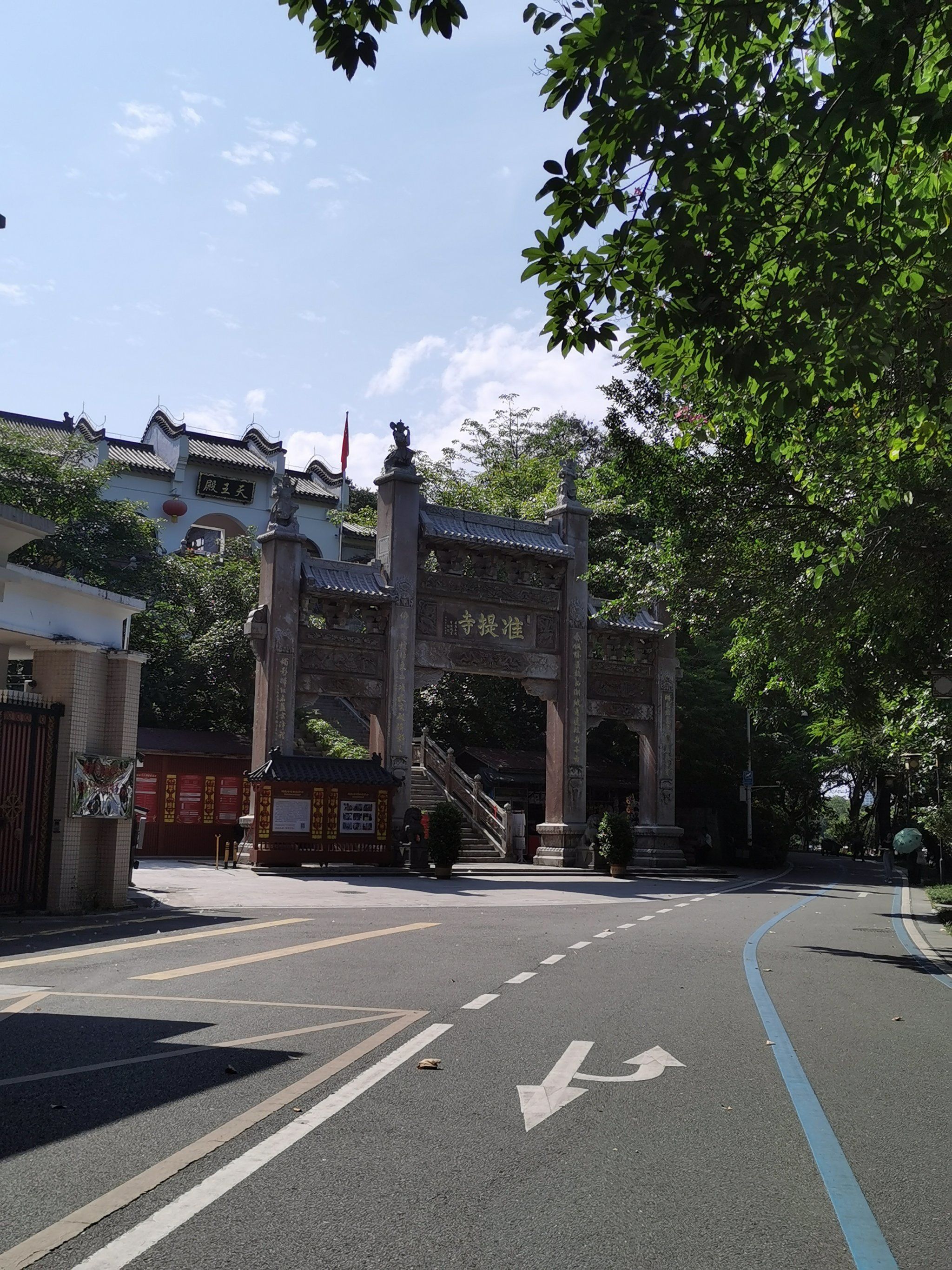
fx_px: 1394
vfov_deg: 49.0
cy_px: 635
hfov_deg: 37.7
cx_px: 476
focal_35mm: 38
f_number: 1.8
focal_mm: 5.58
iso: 50
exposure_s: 1/5000
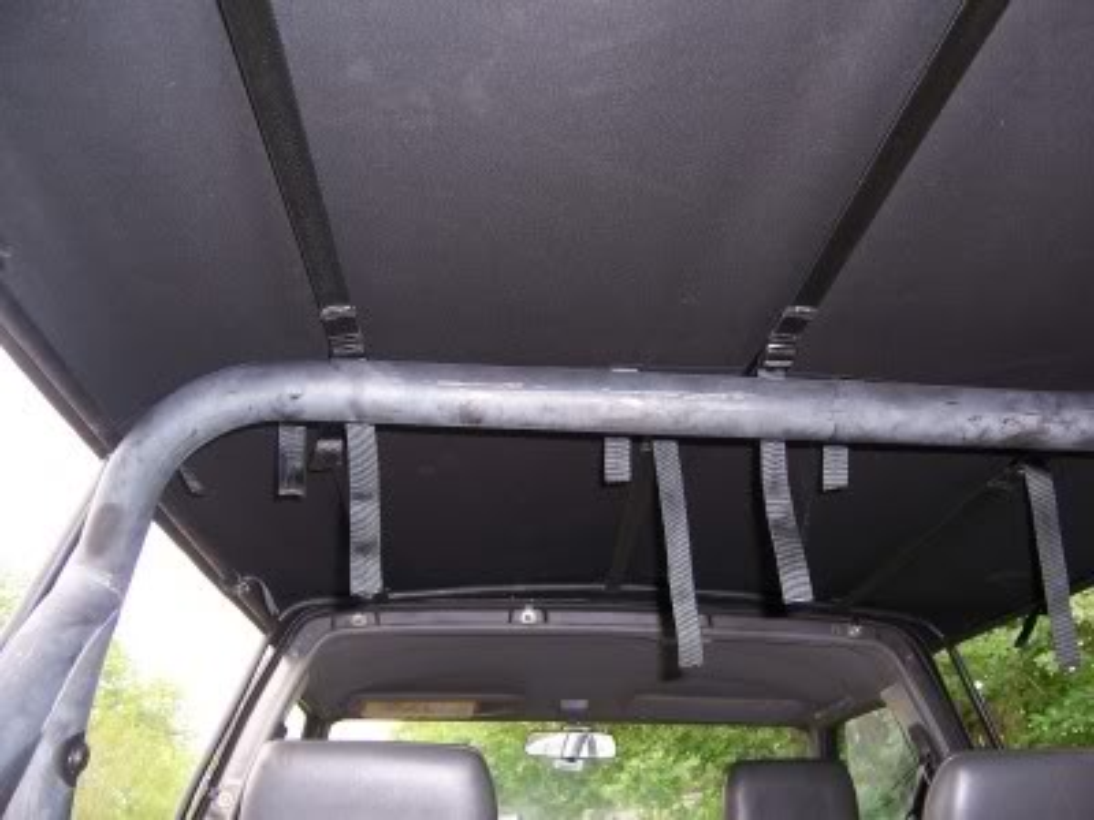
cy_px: 410
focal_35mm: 33
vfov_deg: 42.9
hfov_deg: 55.4
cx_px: 547
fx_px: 1043
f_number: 2.8
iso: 80
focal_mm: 5.5
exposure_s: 1/60
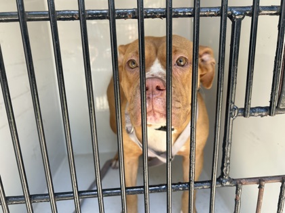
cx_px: 142
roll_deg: +0.4
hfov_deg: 67.3
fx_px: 214
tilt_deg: -12.8
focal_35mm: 26
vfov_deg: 53.1
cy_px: 106
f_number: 1.5
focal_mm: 5.7
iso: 50
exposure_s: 1/171
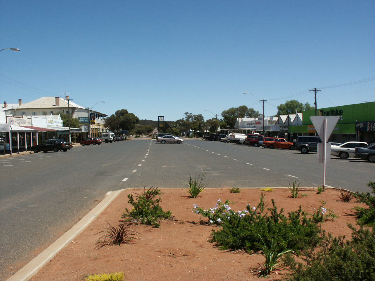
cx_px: 188
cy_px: 140
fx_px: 412
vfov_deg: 37.7
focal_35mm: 38
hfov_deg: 49.0
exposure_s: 1/350
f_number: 8
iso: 100
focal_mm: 9.83
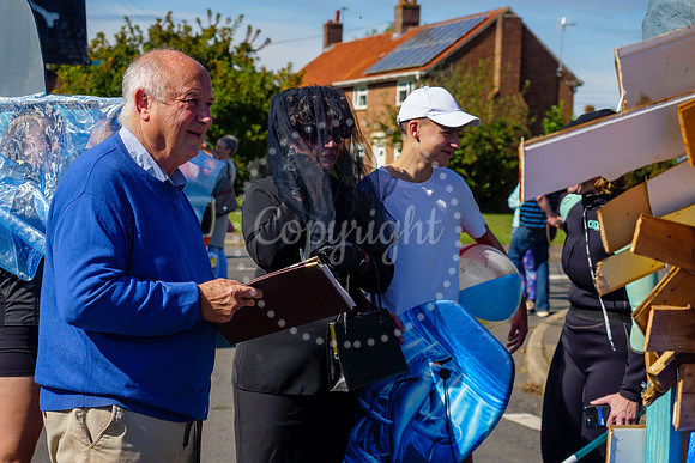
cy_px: 232
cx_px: 348
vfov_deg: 19.8
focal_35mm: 69
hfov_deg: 29.4
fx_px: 1325
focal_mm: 32
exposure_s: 1/2000
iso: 200
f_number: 3.5
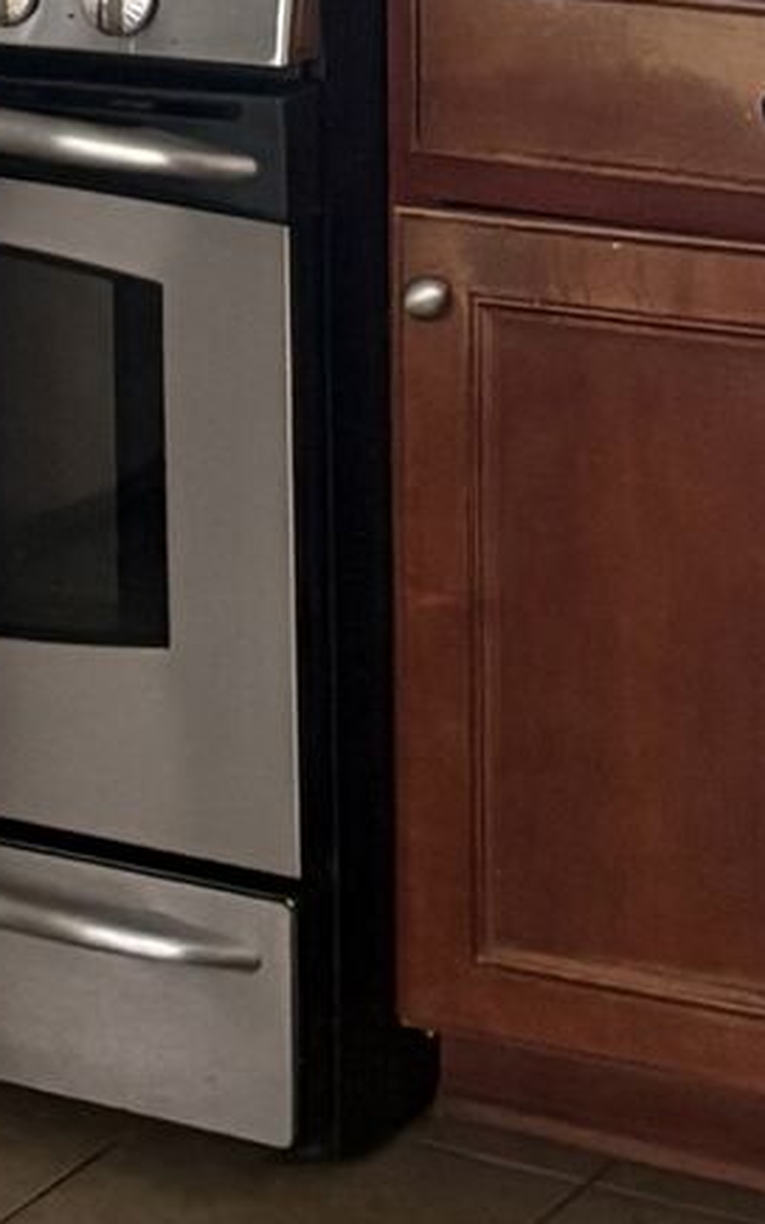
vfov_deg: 13.9
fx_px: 4869
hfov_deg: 8.7
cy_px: -279
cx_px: -534
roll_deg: +1.5
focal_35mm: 146
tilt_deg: -6.7
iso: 800
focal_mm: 5.96
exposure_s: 1/30
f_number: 1.6
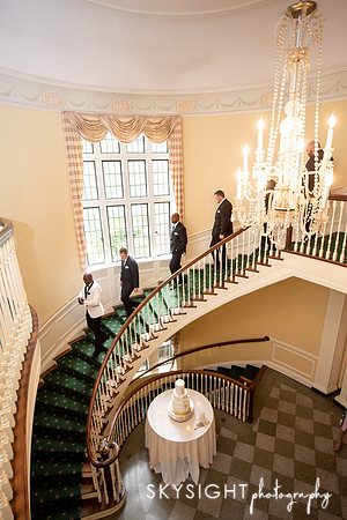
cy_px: 260
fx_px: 289
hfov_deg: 61.9
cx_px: 174
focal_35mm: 20
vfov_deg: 84.0
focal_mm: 20
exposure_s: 1/125
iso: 1000
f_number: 2.8
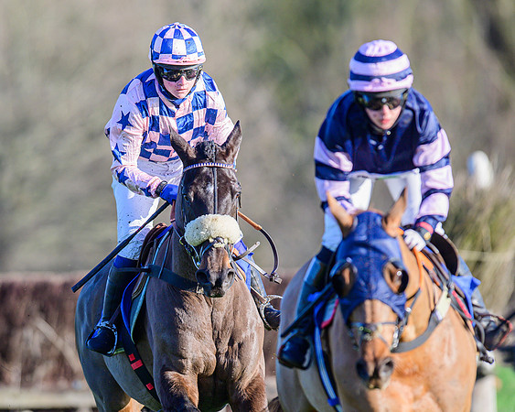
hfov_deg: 3.2
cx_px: 162
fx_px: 9316
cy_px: 187
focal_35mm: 611
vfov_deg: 2.5
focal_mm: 400
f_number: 5
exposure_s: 1/2000
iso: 400
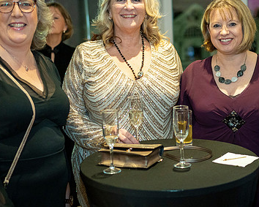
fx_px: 536
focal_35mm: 70
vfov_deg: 21.8
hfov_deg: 26.9
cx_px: 179
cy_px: 75
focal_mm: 35
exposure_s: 1/80
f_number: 1.8
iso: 1250
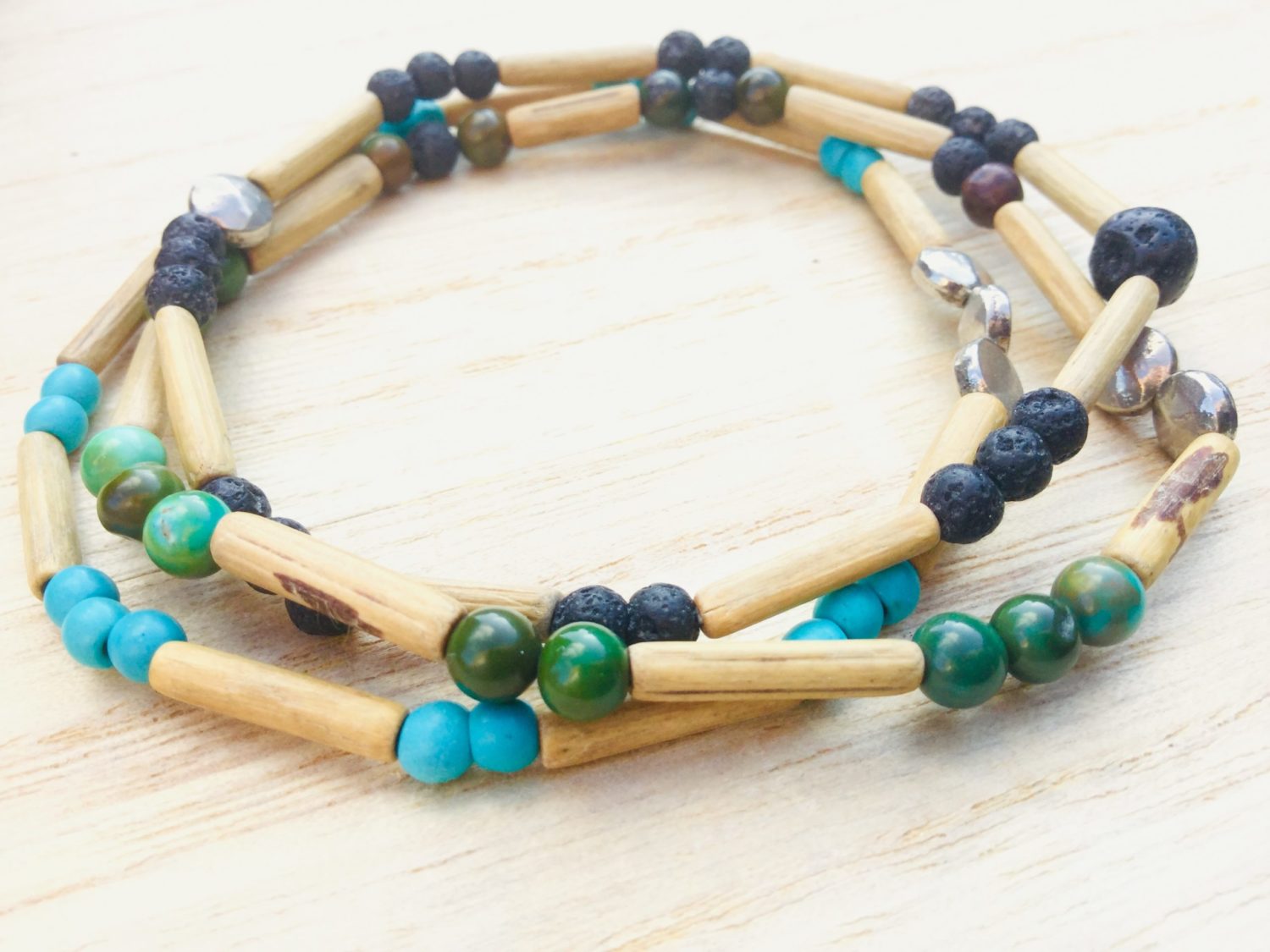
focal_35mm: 31
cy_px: 476
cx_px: 635
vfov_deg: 45.4
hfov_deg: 58.4
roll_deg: -0.5
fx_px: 1137
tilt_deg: -43.0
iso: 25
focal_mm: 3.3
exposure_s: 1/201
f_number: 2.4
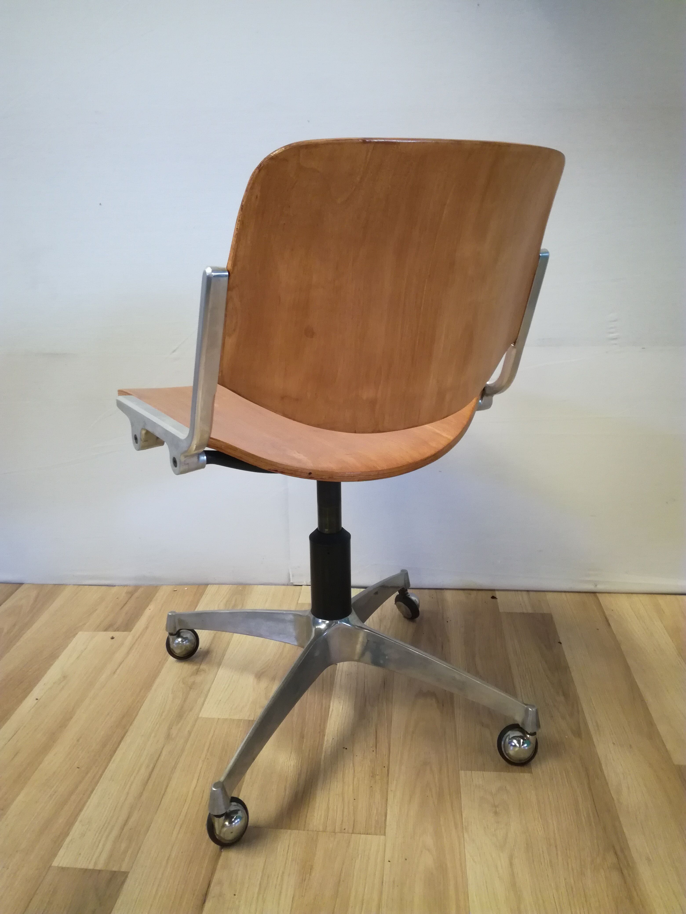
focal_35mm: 27
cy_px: 457
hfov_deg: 51.4
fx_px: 713
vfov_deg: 65.3
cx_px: 343
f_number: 2
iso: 320
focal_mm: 3.79
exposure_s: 1/25
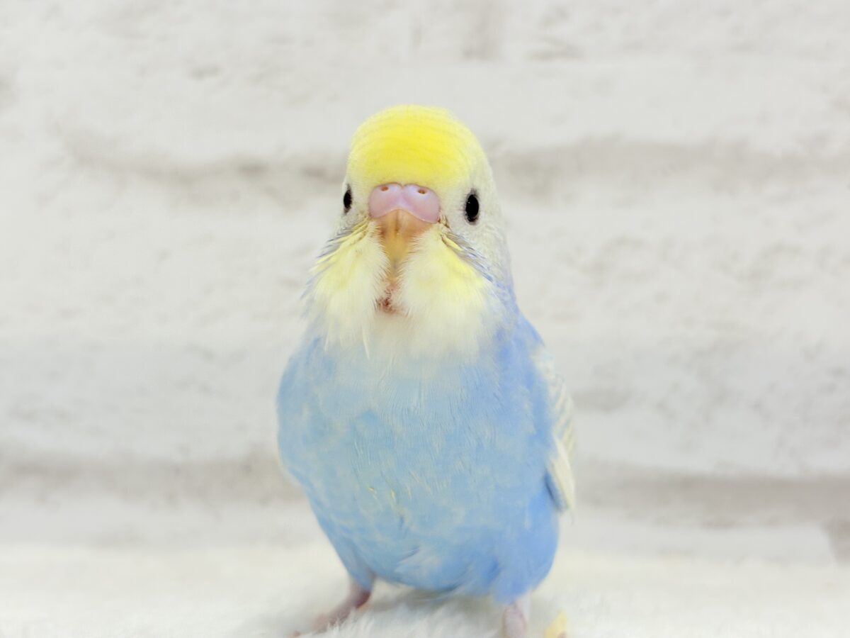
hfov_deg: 36.8
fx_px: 1277
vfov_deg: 28.0
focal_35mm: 52
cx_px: 425
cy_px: 319
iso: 64
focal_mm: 5.96
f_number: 1.6
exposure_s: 1/100
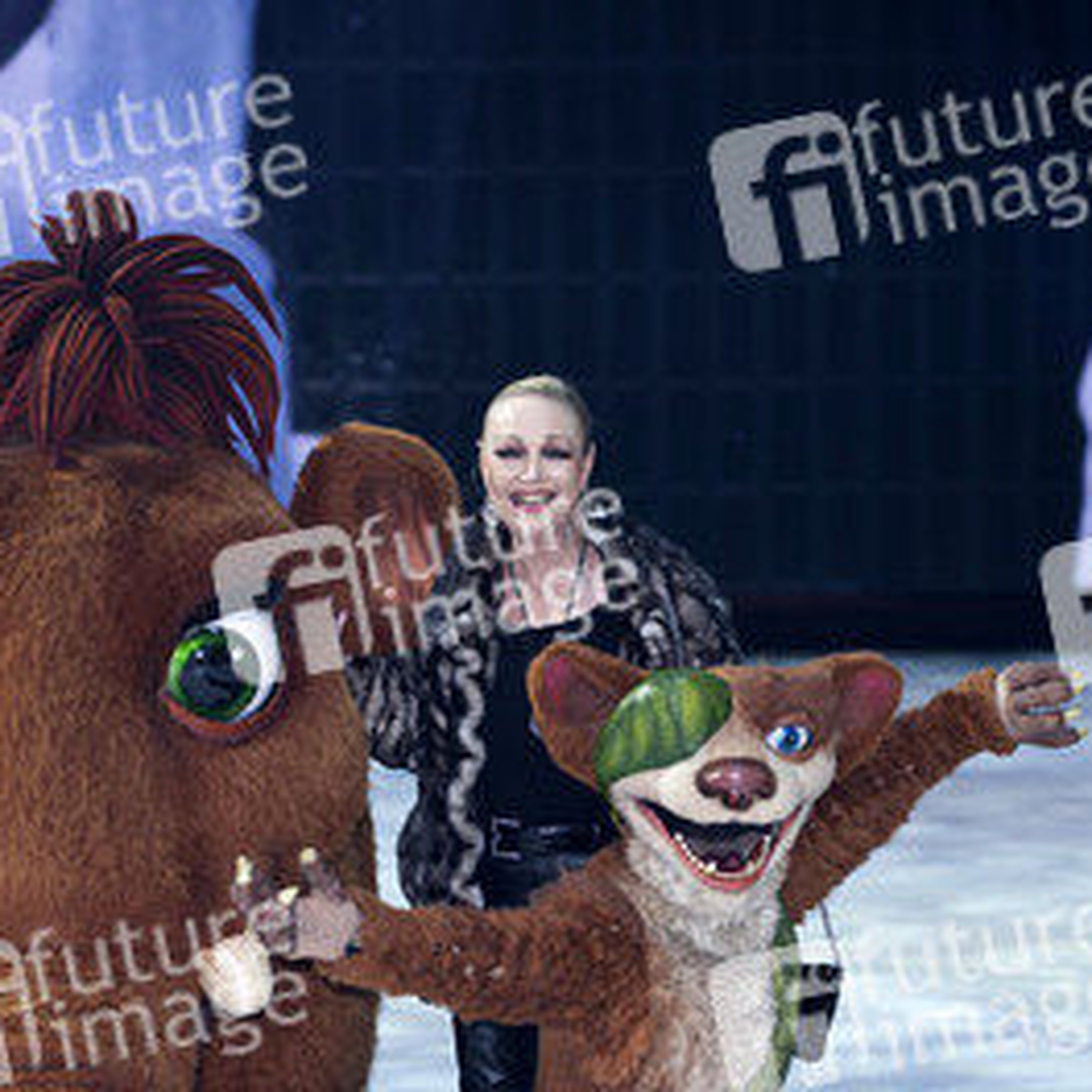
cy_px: 794
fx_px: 5139
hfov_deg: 12.1
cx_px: 548
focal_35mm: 144
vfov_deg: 12.1
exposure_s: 1/100
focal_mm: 112
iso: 800
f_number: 5
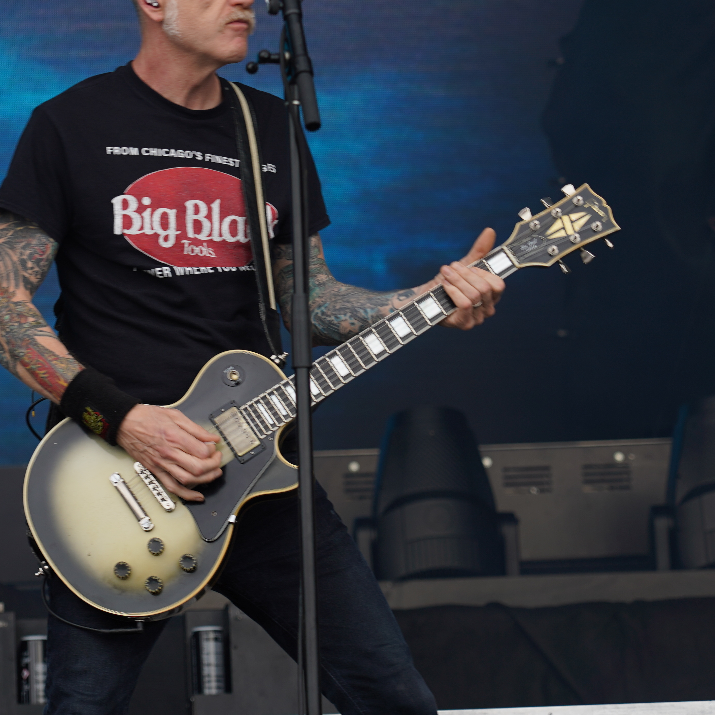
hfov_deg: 9.0
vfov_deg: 9.1
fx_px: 4510
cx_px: 55
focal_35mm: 193
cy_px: 265
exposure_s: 1/200
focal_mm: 105
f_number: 4.5
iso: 100
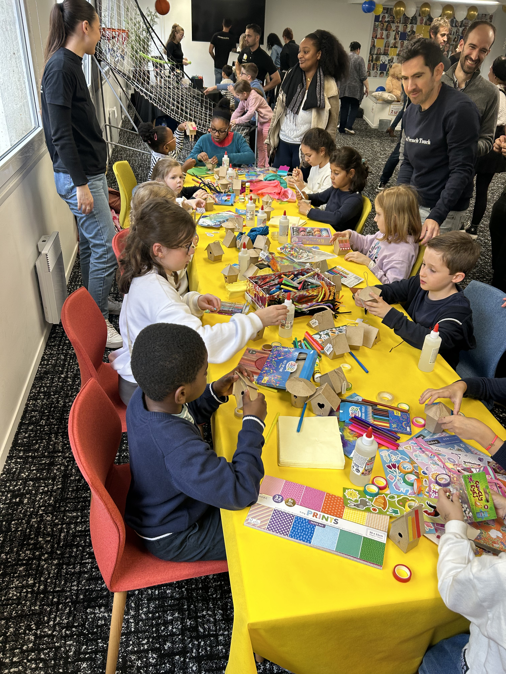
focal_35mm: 26
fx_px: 507
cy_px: 337
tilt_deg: -30.8
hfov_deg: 53.1
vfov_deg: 67.3
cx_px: 253
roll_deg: -2.2
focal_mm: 5.7
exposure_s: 1/121
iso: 100
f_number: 1.5
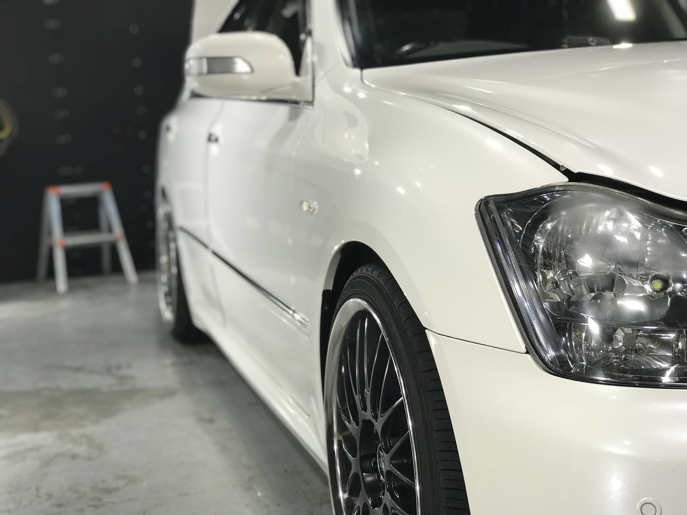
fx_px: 1131
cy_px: 258
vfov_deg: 25.7
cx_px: 344
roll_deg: +4.0
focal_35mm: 57
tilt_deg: -5.8
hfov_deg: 33.8
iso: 64
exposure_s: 1/60
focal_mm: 6.6
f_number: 2.8
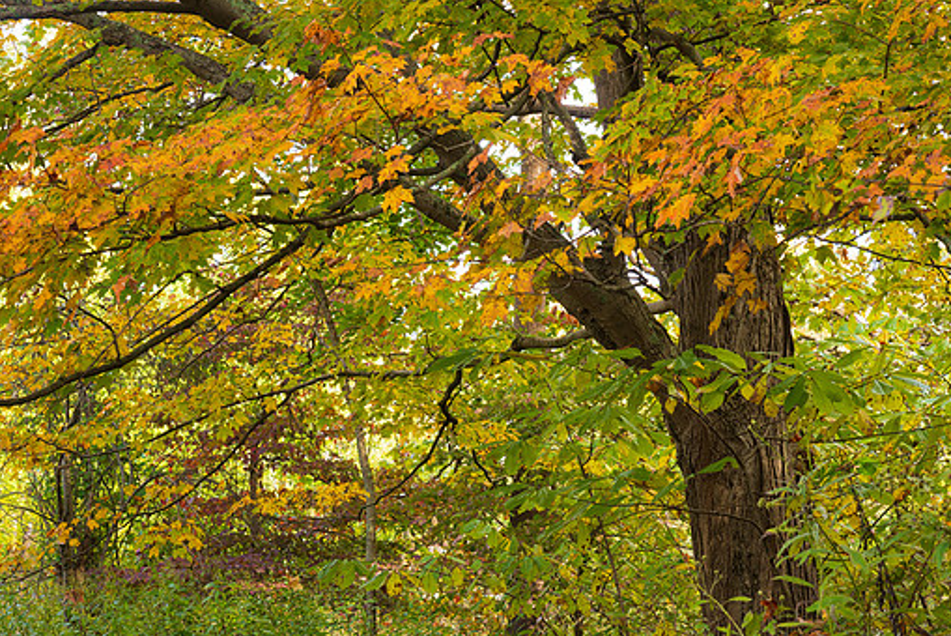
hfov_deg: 20.8
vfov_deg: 14.0
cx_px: 456
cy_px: 340
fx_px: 2590
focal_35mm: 98
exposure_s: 1/13
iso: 200
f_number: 13
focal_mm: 86
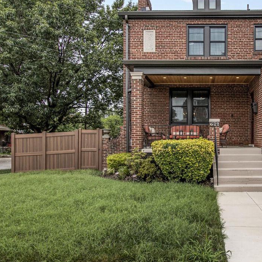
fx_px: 223
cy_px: 94
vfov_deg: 59.9
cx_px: 199
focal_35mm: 26
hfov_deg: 57.6
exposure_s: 1/500
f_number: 8
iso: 200
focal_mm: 10
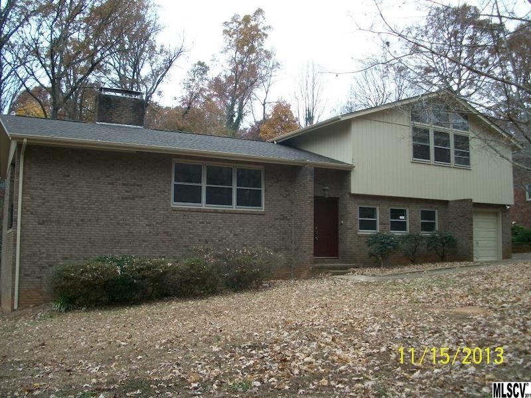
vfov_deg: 40.7
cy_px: 199
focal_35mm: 35
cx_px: 266
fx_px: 537
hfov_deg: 52.6
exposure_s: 1/250
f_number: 3.1
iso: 80
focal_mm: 6.3
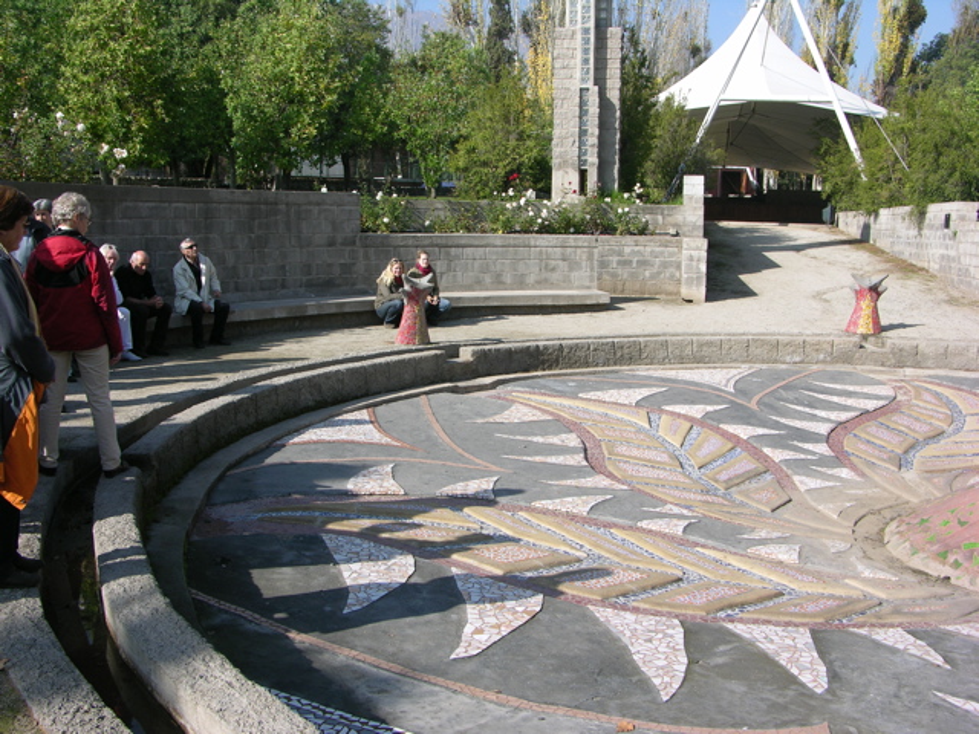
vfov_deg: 40.7
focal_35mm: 35
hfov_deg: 52.6
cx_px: 490
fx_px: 990
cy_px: 367
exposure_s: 1/196
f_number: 5
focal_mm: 8.9
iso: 50
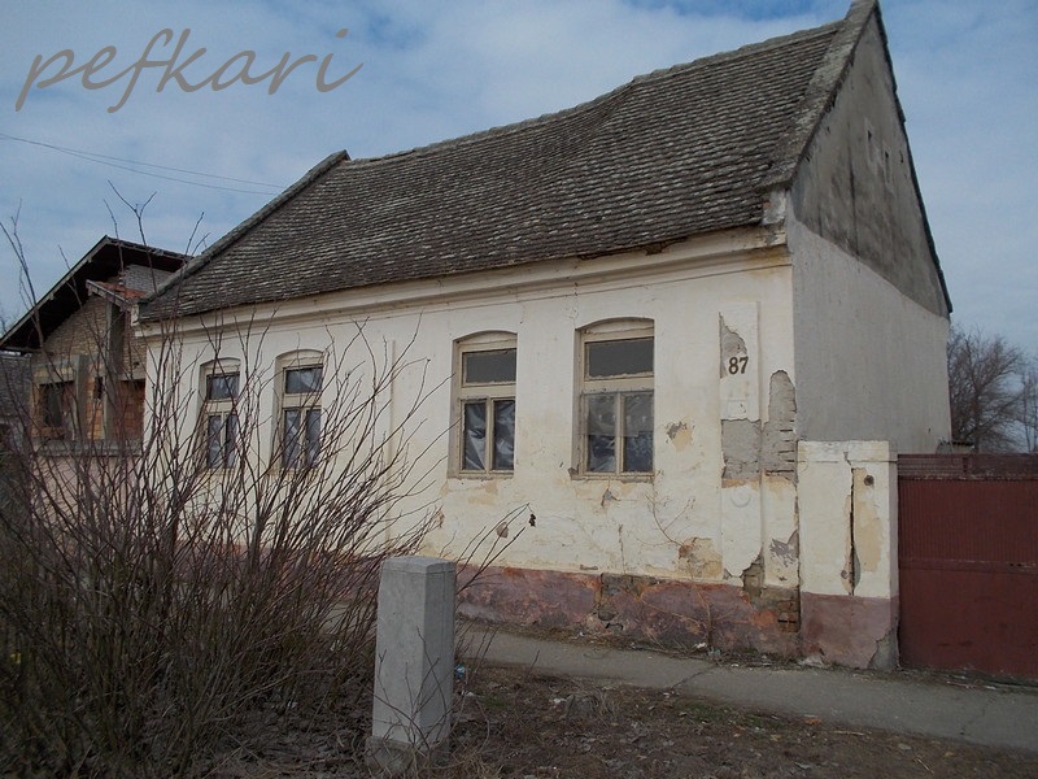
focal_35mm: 29
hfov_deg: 61.7
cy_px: 390
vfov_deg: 48.2
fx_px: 870
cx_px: 519
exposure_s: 1/1250
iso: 80
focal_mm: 4.1
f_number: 3.3
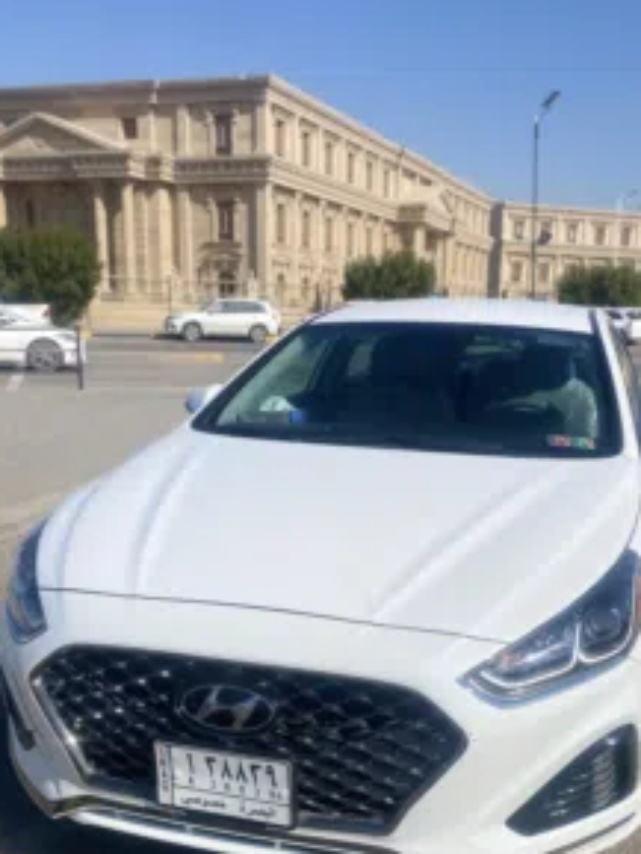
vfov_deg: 50.9
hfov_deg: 39.4
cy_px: 529
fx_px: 888
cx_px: 402
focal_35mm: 36
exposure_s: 1/7194
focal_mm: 4.25
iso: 32
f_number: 1.8
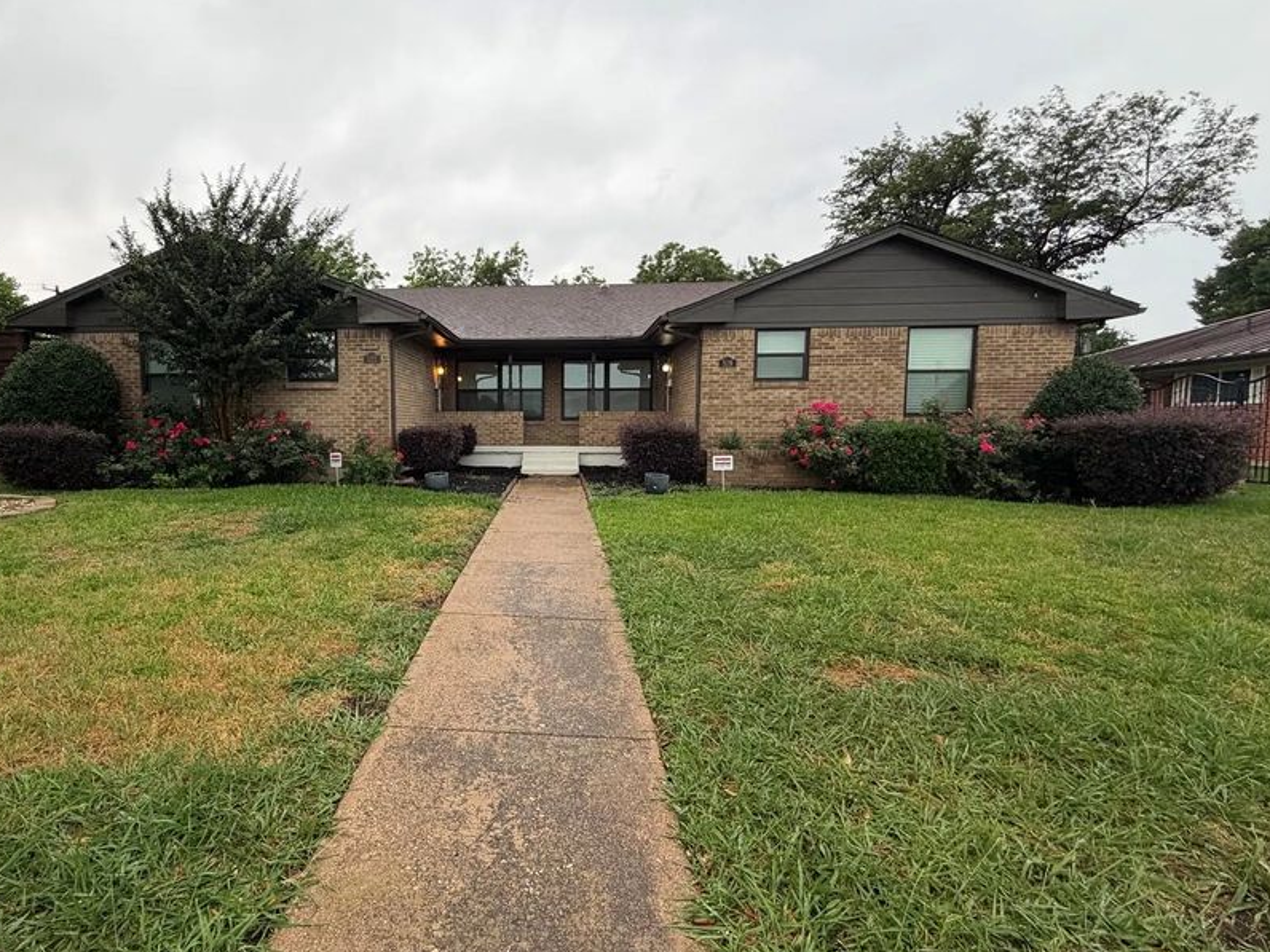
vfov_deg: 71.6
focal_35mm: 18
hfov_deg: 86.8
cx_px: 515
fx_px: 660
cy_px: 480
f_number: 2.2
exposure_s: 1/121
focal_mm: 2.22
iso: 160
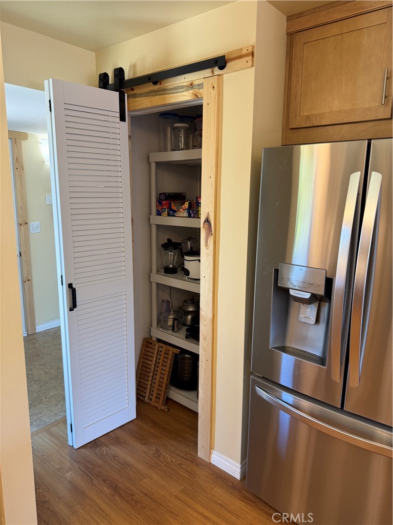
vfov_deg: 71.6
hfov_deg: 56.8
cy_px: 262
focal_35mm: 24
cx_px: 196
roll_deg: -1.4
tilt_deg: -10.8
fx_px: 363
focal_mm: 6.76
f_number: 1.78
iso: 125
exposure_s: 1/60
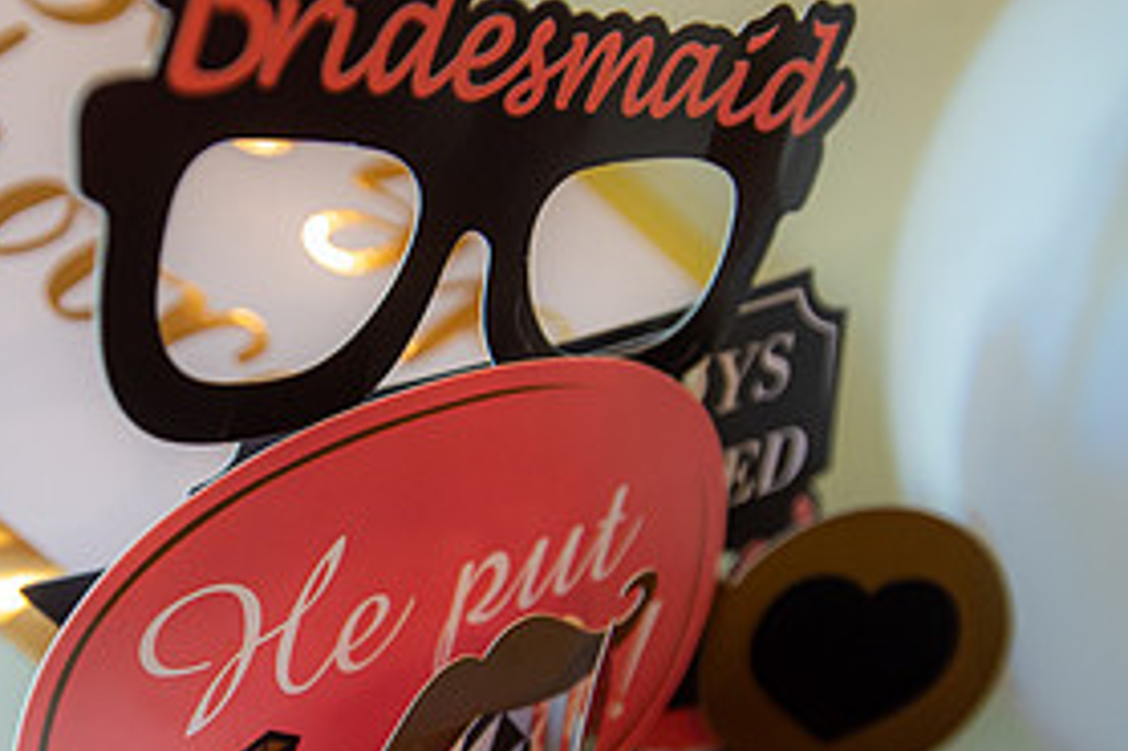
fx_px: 1566
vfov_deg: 26.8
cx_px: 215
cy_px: 511
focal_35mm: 50
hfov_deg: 38.1
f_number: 2.8
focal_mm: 24
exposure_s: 1/40
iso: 500
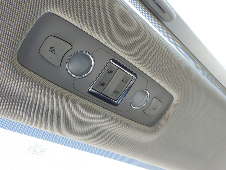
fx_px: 209
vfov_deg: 44.2
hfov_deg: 56.8
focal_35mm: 32
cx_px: 113
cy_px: 85
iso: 200
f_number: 3.2
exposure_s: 1/30
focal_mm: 5.8
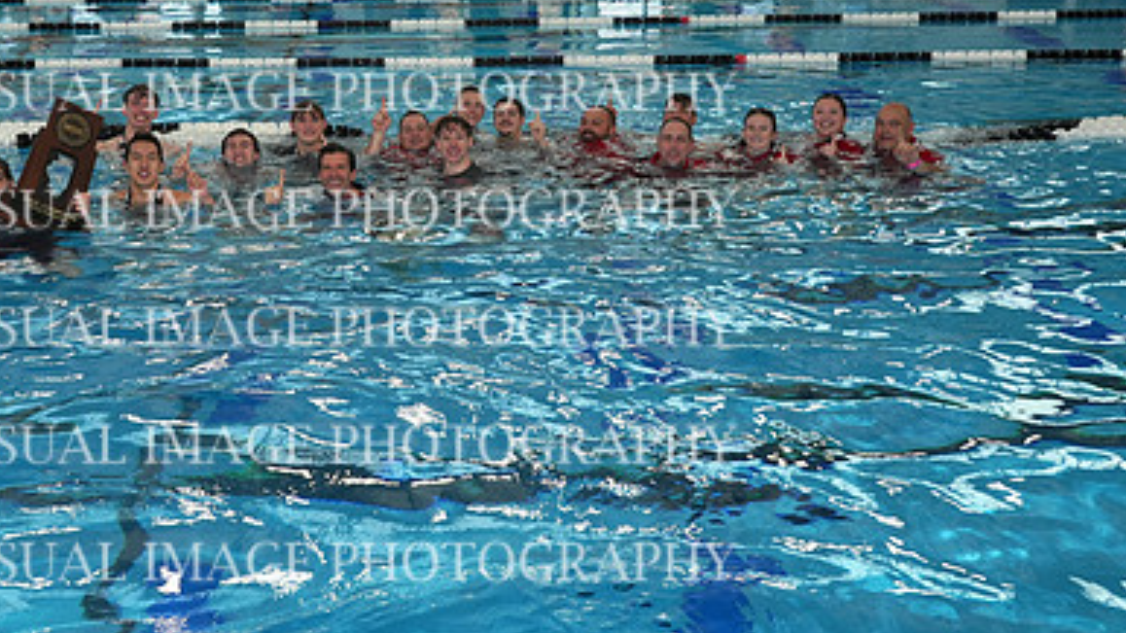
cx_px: 315
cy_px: 150
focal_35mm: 52
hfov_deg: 39.1
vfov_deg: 22.8
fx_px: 1552
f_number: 8
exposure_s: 1/250
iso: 1600
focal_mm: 33
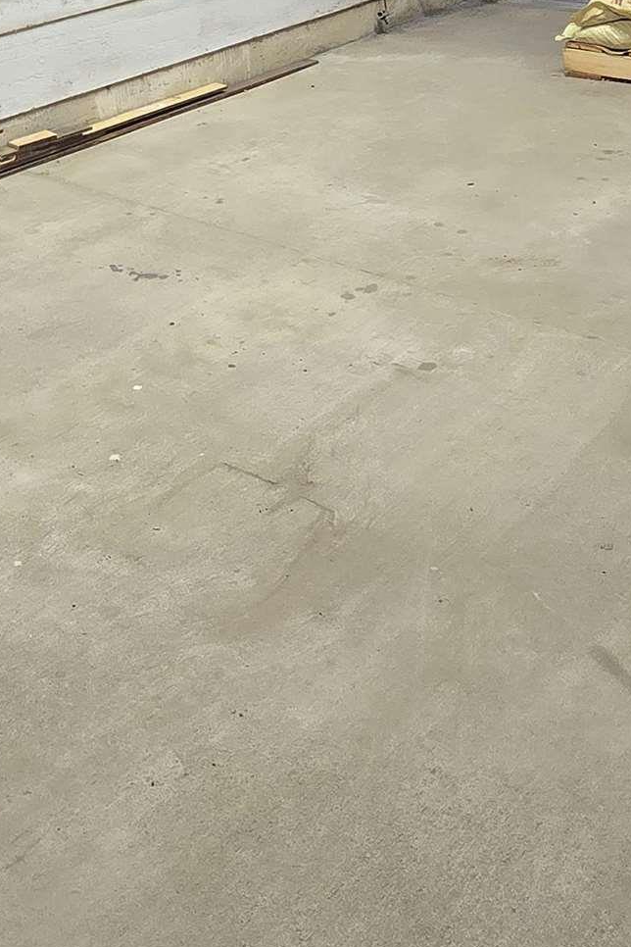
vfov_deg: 39.0
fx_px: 1130
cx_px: 95
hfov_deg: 30.2
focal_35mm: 43
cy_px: -43
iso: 250
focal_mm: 2.2
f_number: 2.2
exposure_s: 1/60
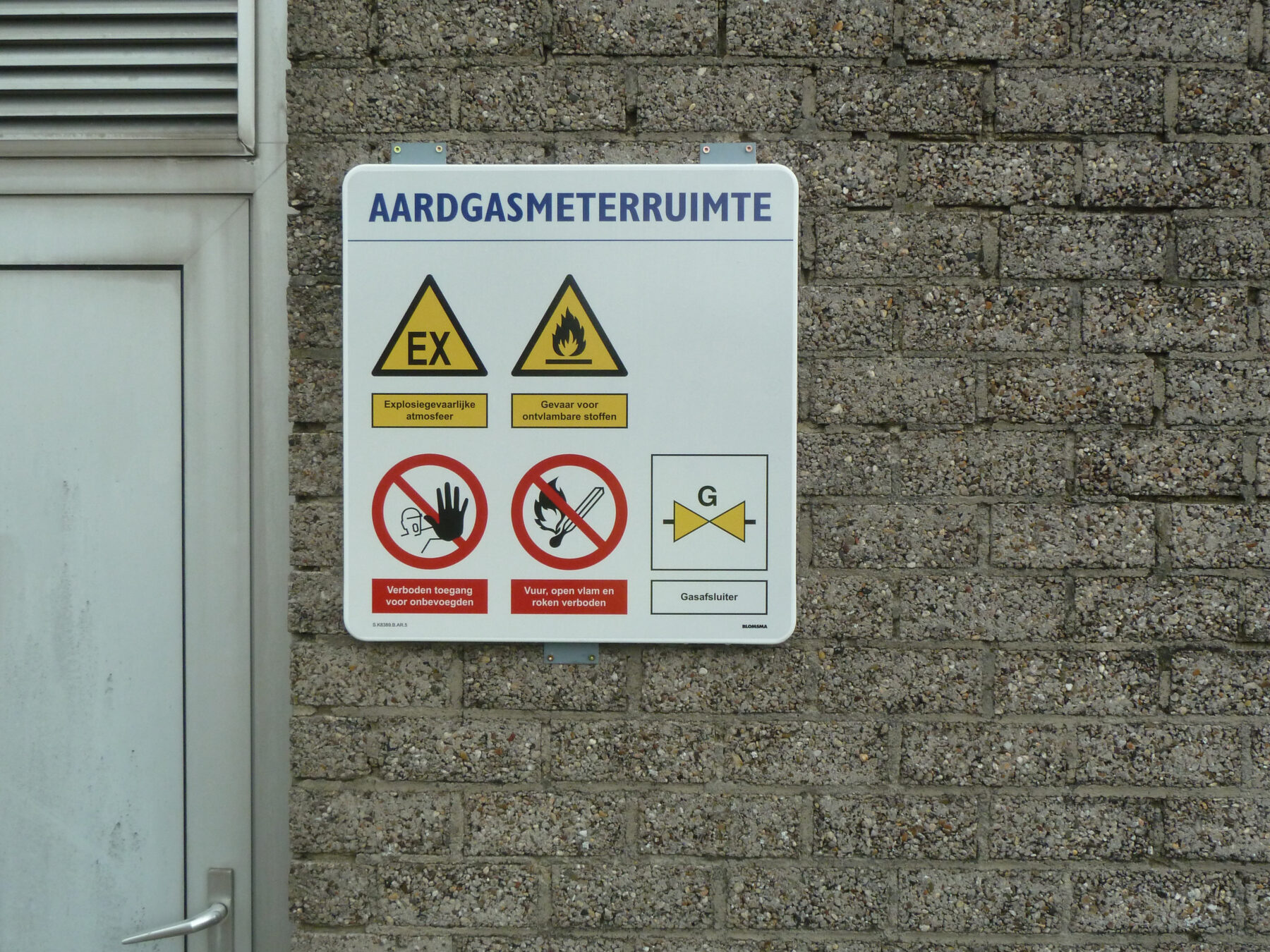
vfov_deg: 32.9
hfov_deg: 42.9
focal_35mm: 44
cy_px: 476
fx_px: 1614
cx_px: 635
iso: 200
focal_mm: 7.3
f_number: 3.7
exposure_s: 1/250
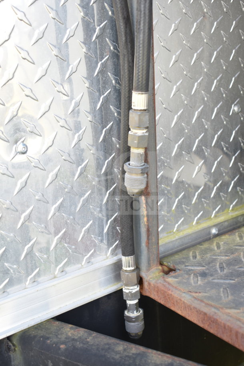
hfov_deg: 26.5
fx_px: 518
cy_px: 183
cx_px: 122
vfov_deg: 38.9
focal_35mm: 51
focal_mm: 34
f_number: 4.5
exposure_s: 1/60
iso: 200
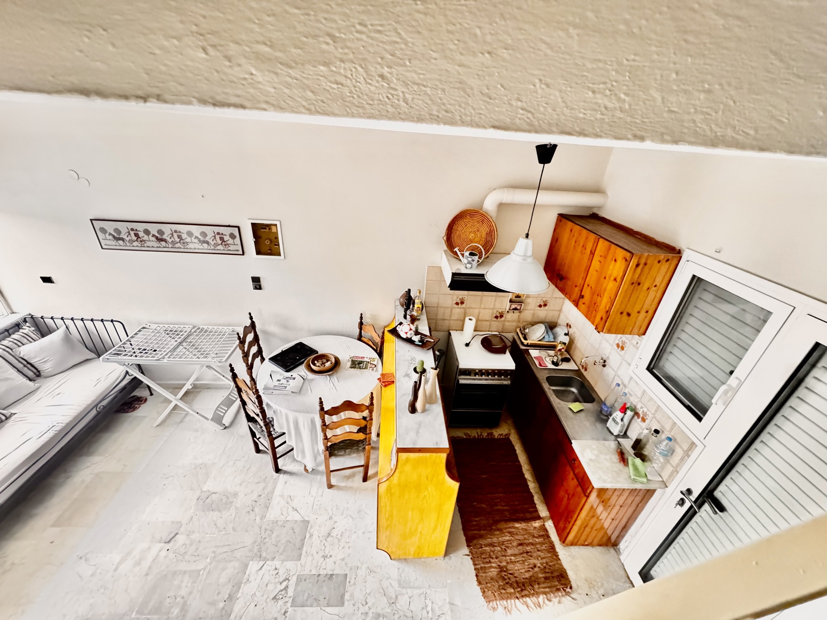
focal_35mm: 14
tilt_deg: -27.6
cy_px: 310
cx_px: 414
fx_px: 334
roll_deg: -4.3
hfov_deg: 102.1
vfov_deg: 85.7
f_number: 2.2
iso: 1600
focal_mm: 2.22
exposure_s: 1/33
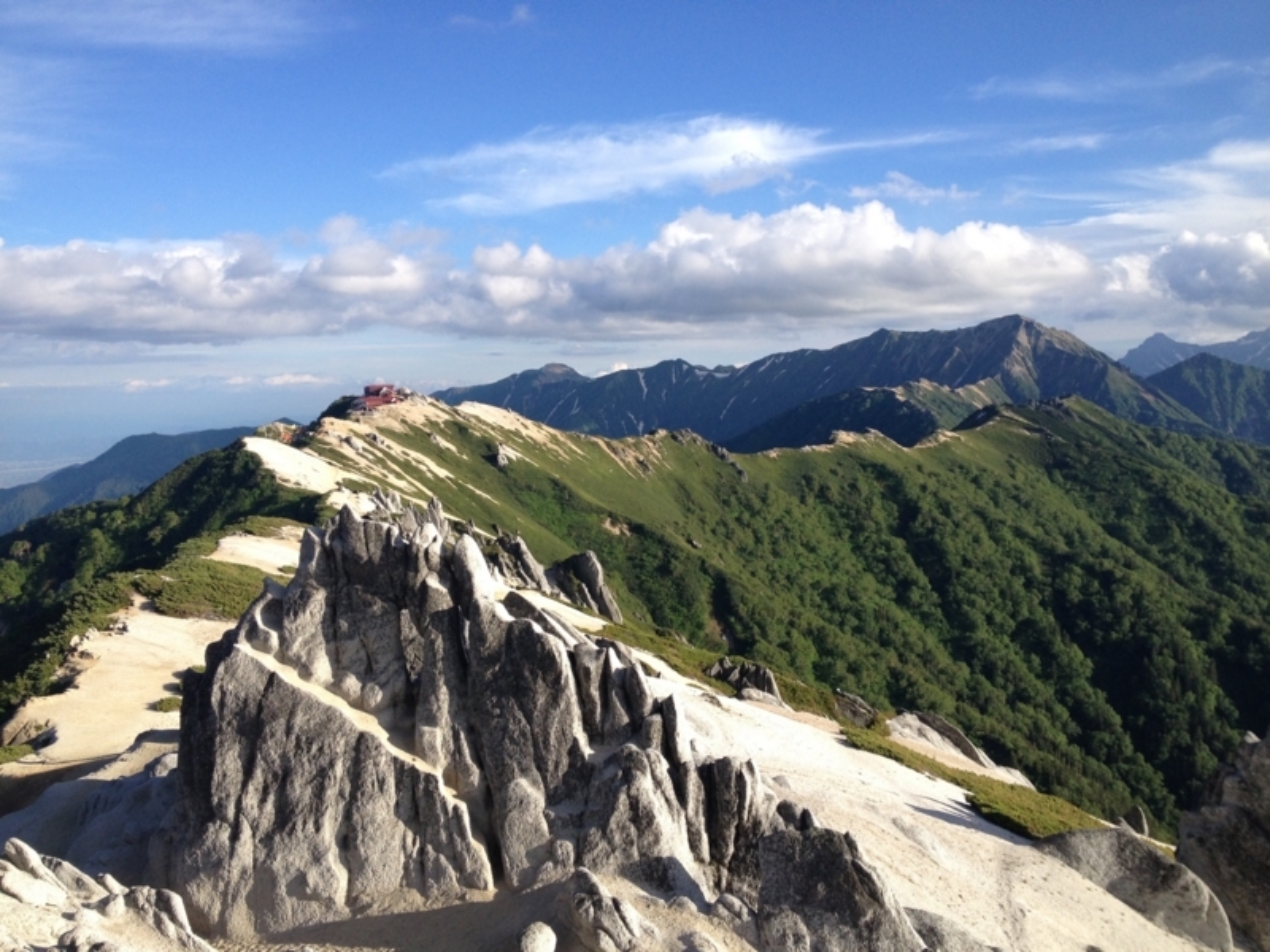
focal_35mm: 35
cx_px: 635
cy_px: 476
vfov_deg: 40.7
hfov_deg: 52.6
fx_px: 1284
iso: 50
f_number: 2.4
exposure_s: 1/1062
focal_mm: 4.28
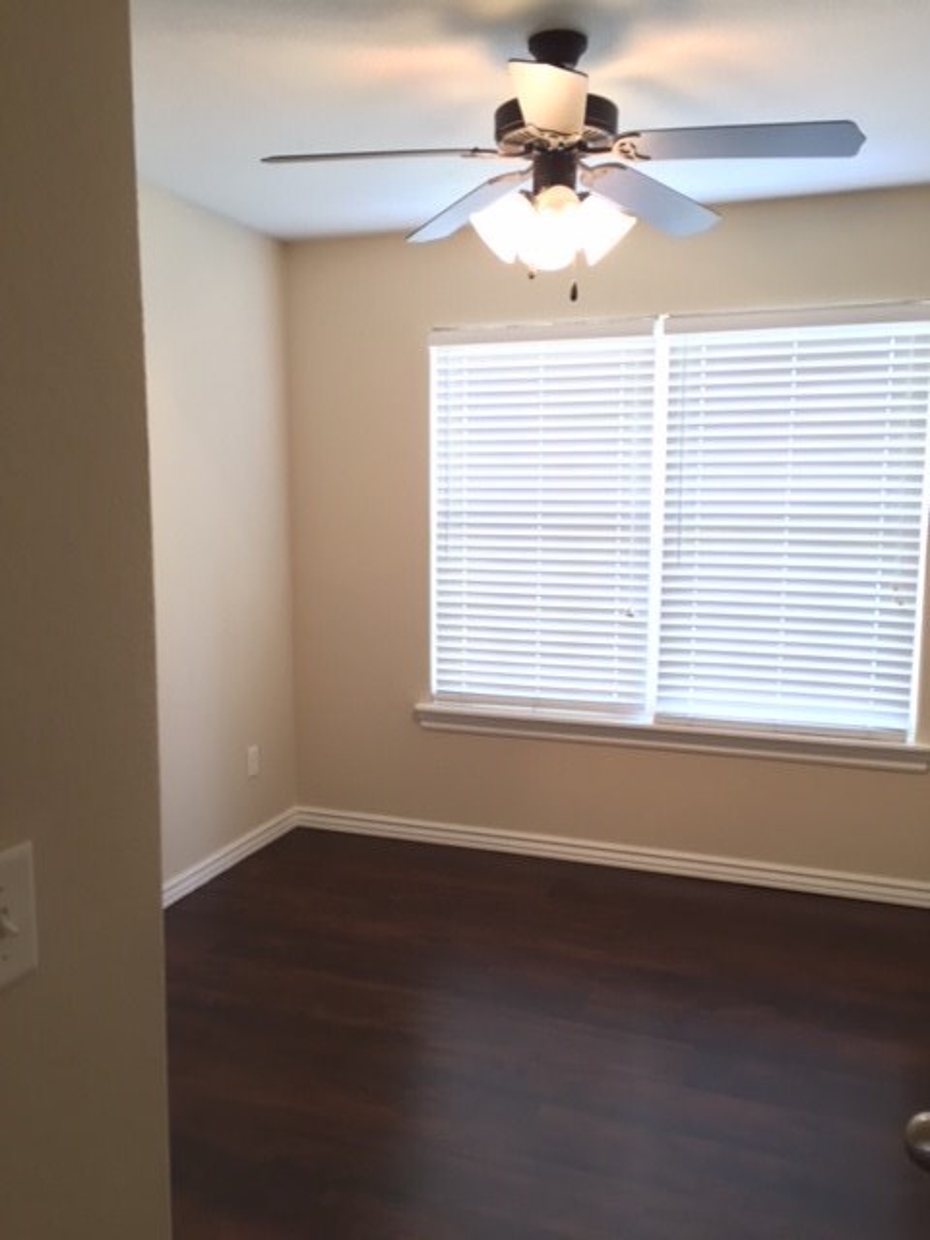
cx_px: 465
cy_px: 620
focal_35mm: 29
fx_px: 1039
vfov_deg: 61.7
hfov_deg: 48.2
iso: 160
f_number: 2.2
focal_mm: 4.15
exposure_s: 1/30
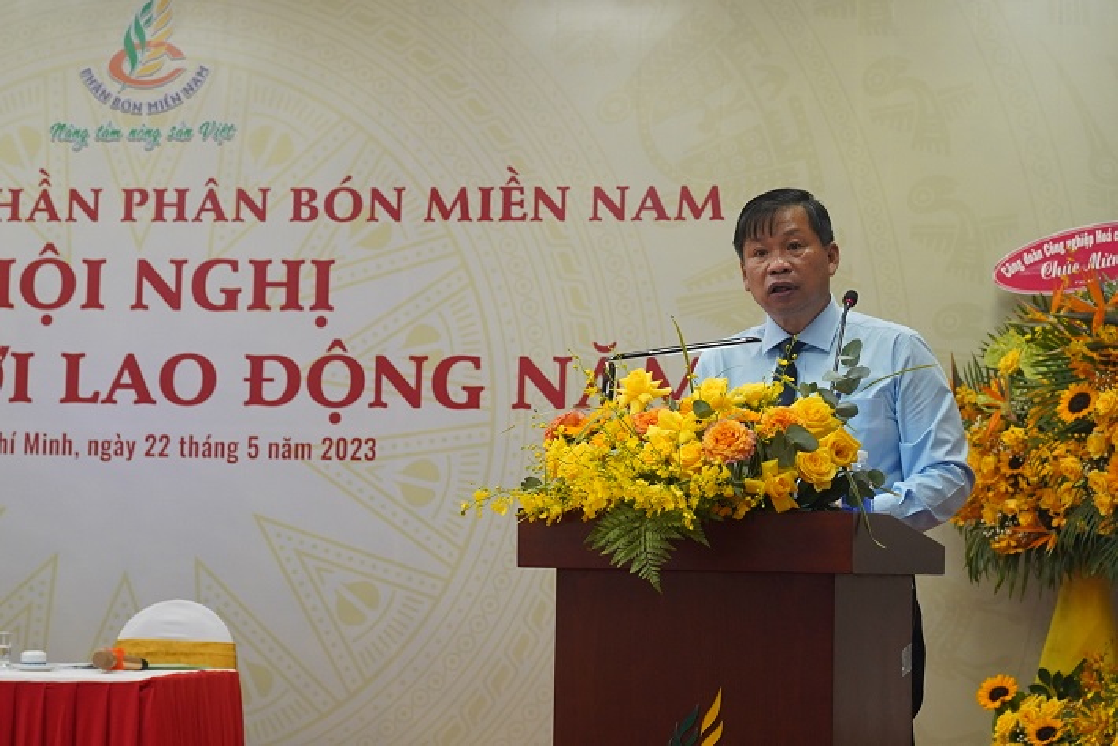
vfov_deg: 15.2
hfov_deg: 22.6
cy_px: 373
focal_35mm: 90
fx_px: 2796
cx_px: 559
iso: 1600
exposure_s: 1/125
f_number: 5.6
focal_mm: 60
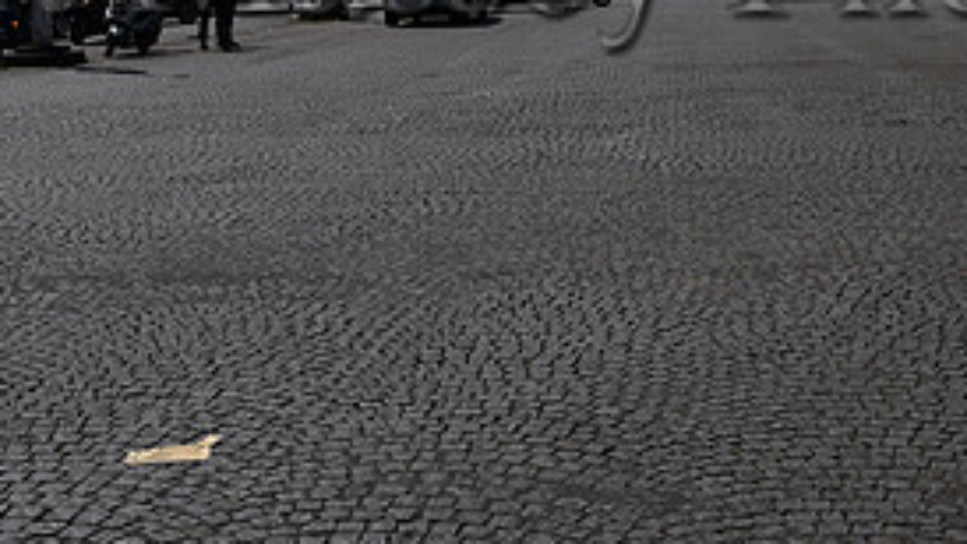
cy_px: -30
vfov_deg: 18.8
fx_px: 1589
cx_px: 731
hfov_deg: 33.1
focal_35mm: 62
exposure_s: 1/200
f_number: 13
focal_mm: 28
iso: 64
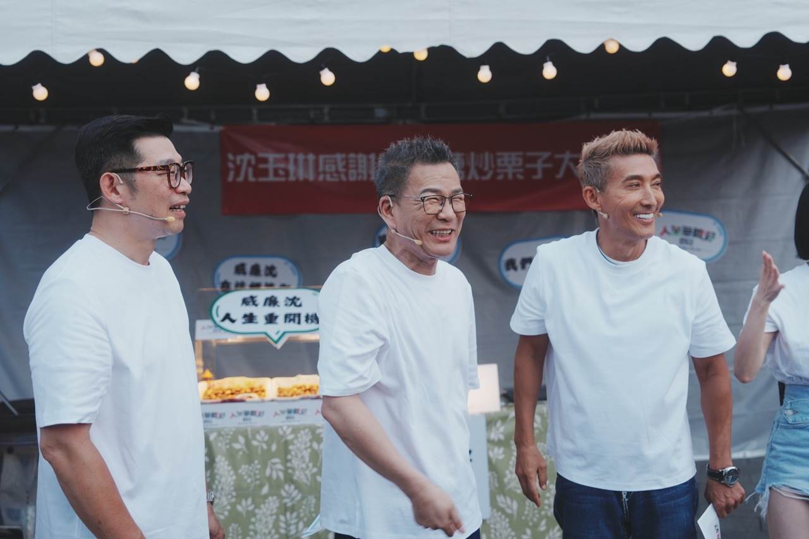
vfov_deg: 28.6
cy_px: 270
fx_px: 1056
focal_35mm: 47
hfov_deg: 41.9
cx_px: 404
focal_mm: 47
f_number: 3.5
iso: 320
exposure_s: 1/200
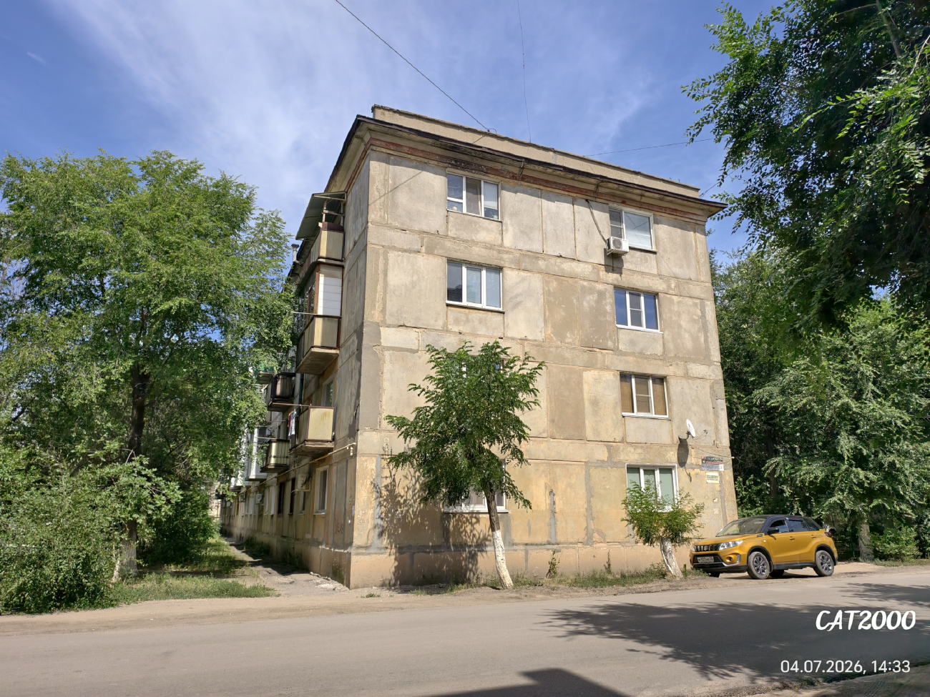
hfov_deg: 73.9
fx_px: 618
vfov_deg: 58.9
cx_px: 465
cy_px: 348
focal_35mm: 23
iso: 71
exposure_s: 1/9091
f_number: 1.57
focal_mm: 6.54
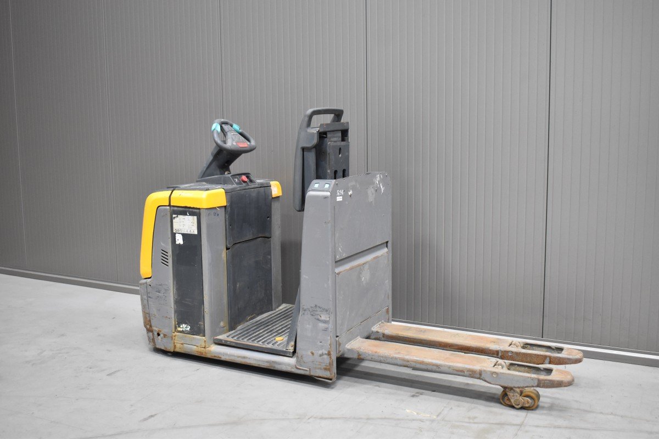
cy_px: 220
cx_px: 330
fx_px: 659
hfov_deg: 53.1
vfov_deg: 36.9
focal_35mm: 36
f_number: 4
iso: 1600
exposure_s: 1/50
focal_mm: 24
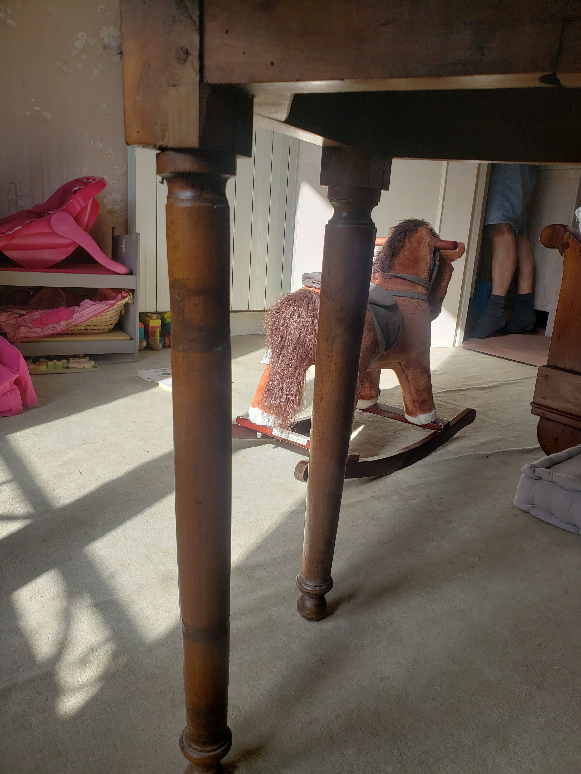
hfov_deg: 53.1
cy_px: 387
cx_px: 290
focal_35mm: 26
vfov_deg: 67.3
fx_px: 582
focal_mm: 4.3
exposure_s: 1/262
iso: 50
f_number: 2.4
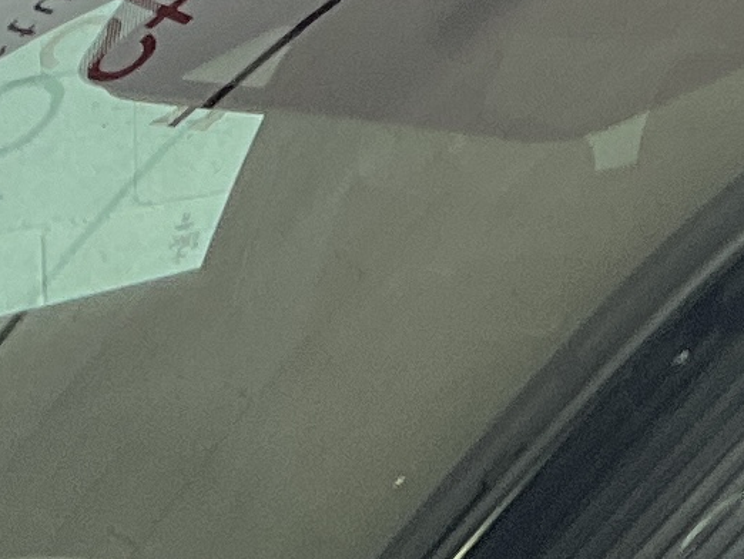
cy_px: 1358
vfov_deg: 6.3
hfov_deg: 8.8
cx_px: 87
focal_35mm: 224
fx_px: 4817
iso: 50
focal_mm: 3
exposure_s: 1/122
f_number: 1.8
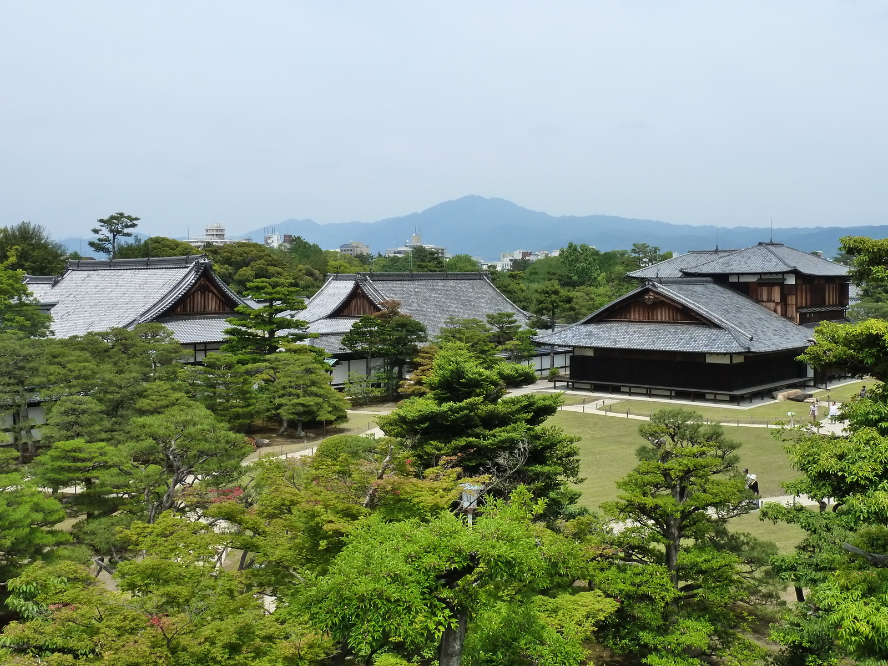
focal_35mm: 37
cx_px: 444
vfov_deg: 38.7
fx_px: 949
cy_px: 333
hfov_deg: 50.1
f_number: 5
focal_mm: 6.1
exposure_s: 1/400
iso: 200
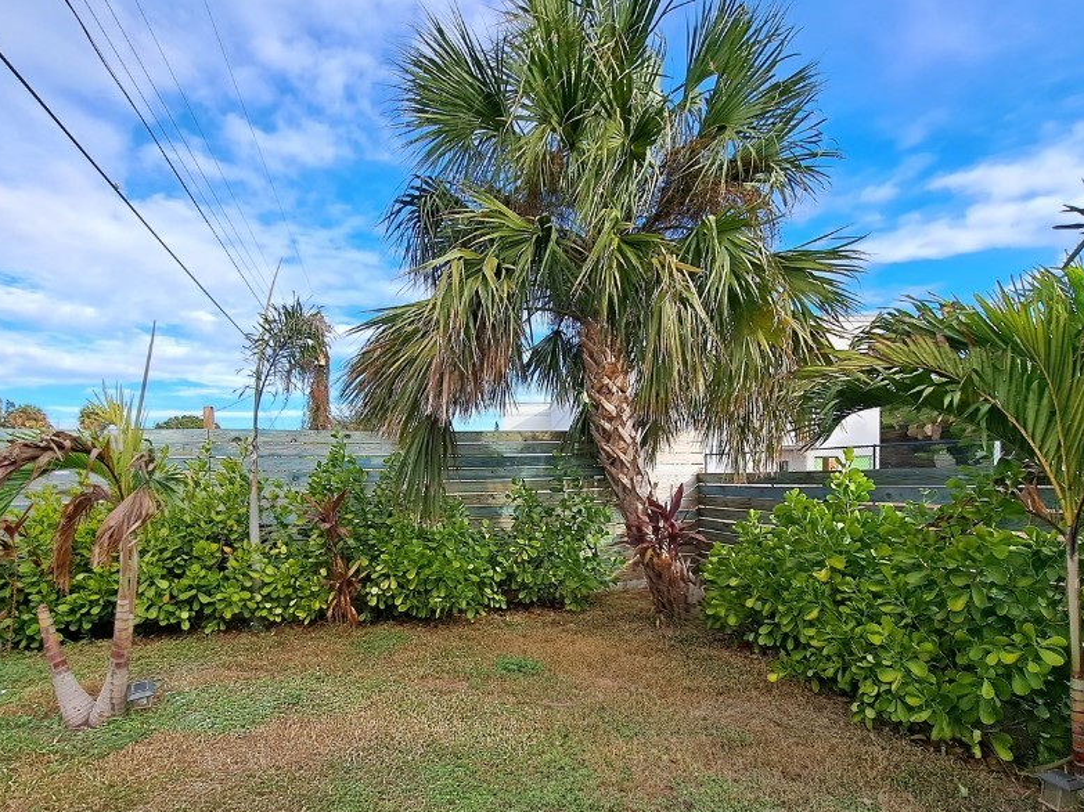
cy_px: 497
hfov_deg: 91.0
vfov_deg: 73.7
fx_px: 532
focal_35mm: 17
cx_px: 544
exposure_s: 1/703
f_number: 2.2
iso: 50
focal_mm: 1.74
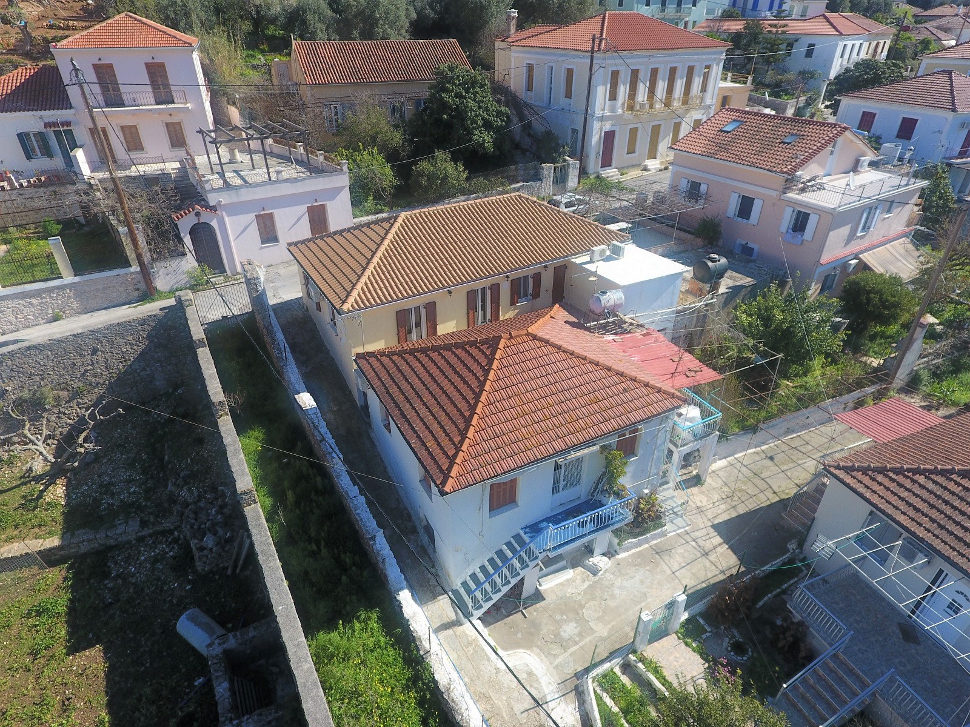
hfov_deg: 81.7
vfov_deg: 66.0
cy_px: 364
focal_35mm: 20
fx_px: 560
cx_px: 485
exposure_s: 1/686
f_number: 2.8
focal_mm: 3.61
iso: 100
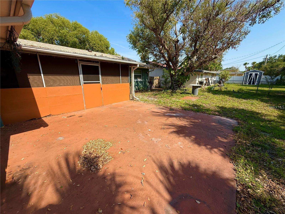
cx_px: 142
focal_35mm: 14
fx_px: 115
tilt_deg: -13.4
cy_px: 107
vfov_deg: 85.7
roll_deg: +0.5
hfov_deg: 102.1
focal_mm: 2.22
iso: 50
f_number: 2.2
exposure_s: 1/1399
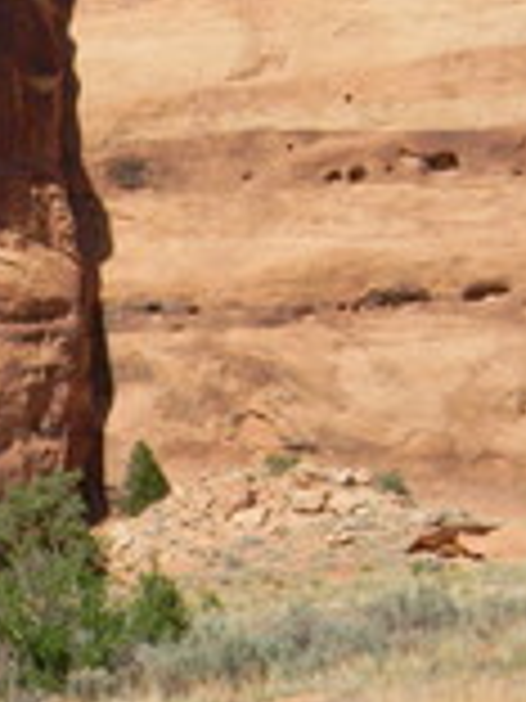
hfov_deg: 6.6
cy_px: -58
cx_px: -265
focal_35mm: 223
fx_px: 4518
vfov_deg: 8.8
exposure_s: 1/817
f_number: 4.3
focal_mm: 12.2
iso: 80
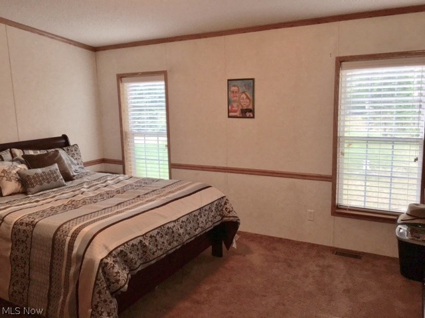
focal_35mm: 29
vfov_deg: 48.2
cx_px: 212
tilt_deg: -8.6
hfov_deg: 61.7
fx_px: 356
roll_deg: +1.9
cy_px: 159
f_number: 2.2
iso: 32
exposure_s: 1/30
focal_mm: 4.15
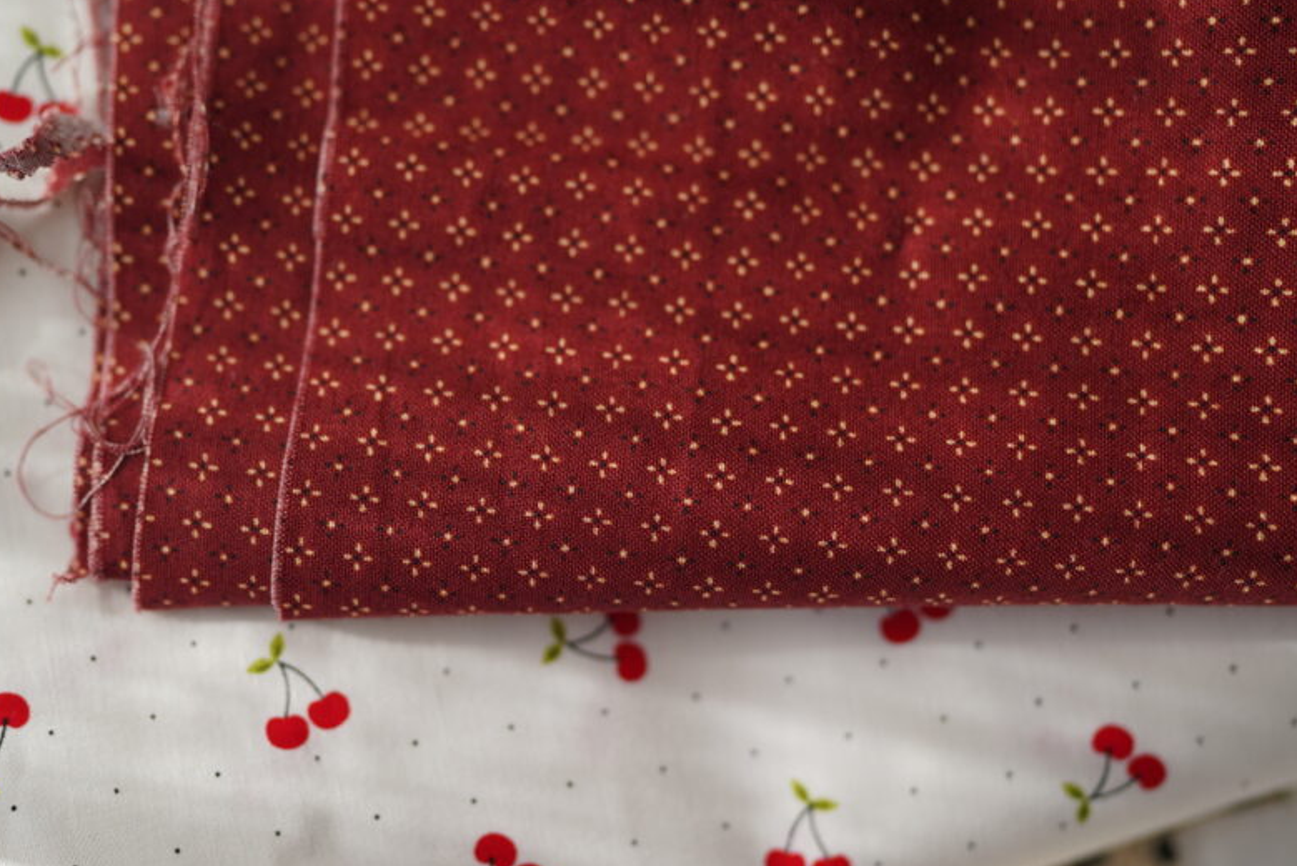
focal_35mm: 46
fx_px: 1658
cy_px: 534
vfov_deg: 29.2
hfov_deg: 42.6
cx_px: 566
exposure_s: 1/640
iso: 100
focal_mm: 35
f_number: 1.4
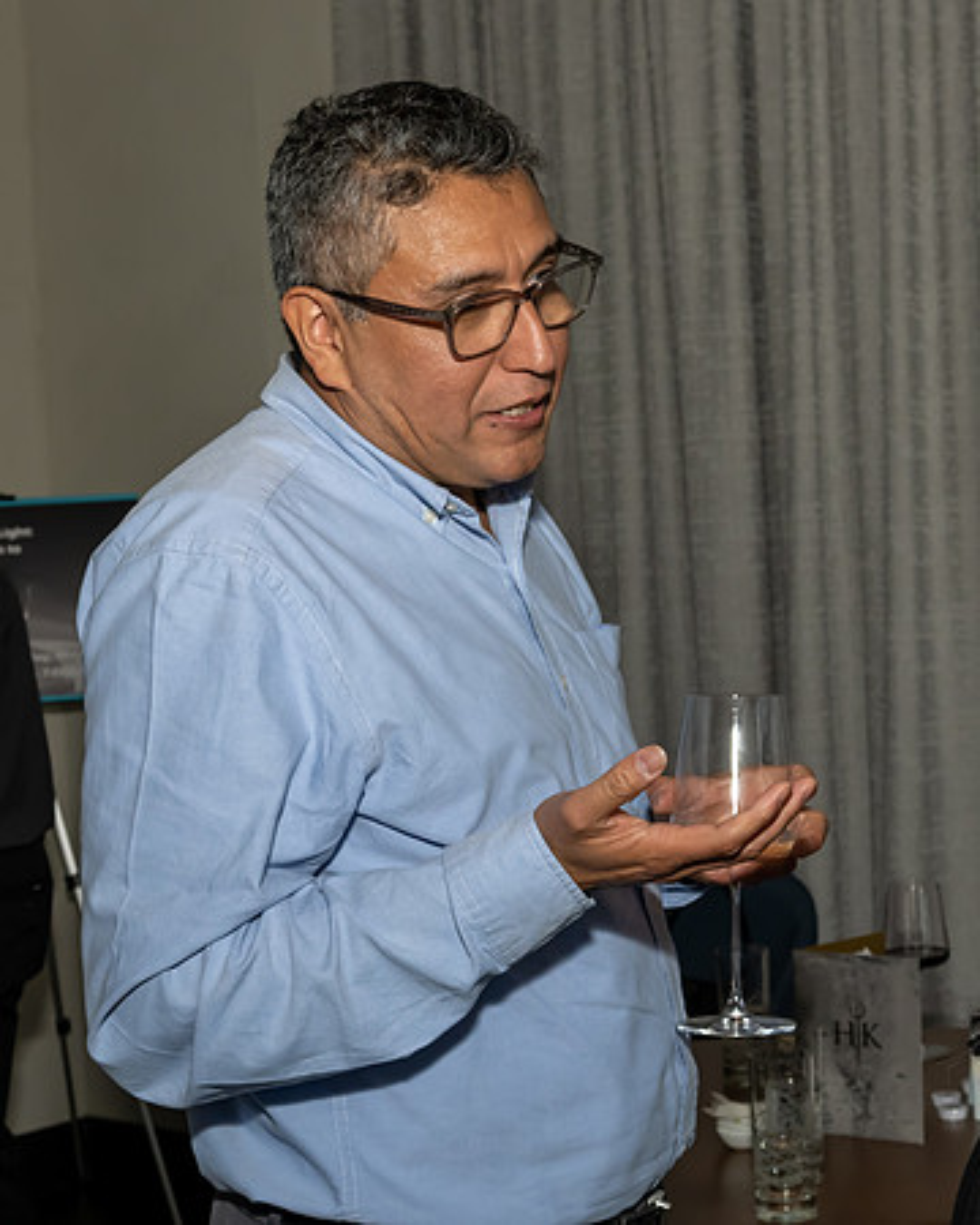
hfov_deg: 23.2
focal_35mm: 65
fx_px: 2369
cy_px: 569
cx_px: 670
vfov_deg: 29.0
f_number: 7.1
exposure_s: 1/250
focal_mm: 28
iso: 1000
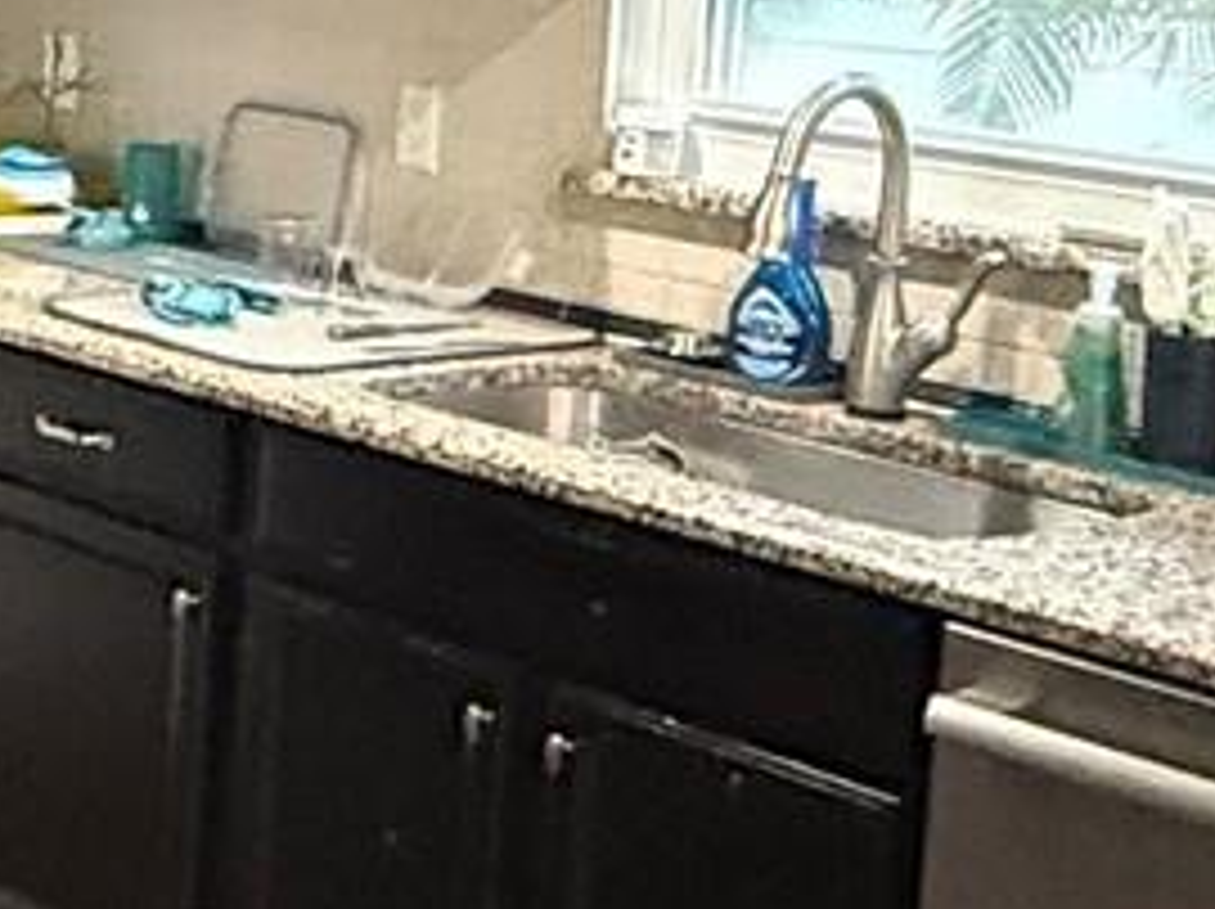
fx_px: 2911
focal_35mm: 83
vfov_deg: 17.5
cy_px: 104
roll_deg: -2.9
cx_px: -468
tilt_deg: -6.0
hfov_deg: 20.9
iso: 1000
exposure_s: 1/60
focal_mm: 2.22
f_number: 2.2
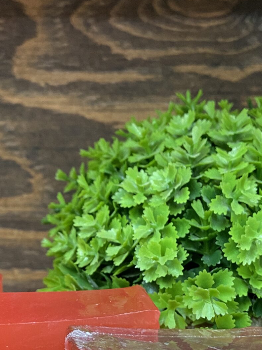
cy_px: 266
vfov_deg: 30.2
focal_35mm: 63
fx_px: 636
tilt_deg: -10.9
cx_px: 74
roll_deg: -0.5
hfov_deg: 23.1
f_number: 1.8
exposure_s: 1/40
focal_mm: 4.25
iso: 320
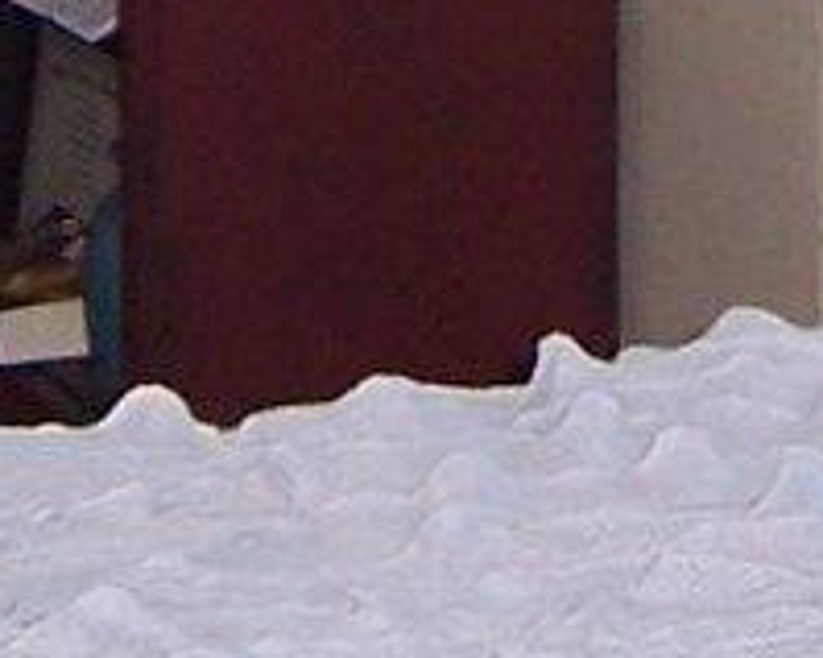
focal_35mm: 233
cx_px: 480
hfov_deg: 8.3
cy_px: -584
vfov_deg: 6.5
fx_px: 5673
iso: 140
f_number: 2.8
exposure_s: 1/60
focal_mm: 5.5
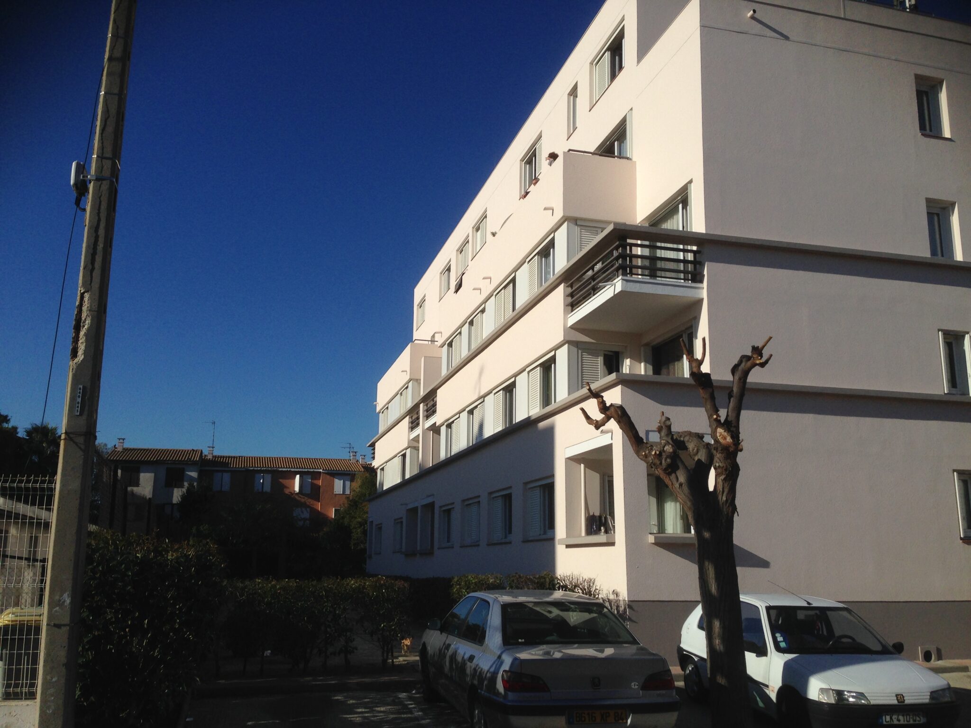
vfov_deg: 42.9
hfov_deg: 55.4
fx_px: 926
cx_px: 486
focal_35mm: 33
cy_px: 364
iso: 50
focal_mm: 4.12
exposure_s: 1/4184
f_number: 2.4
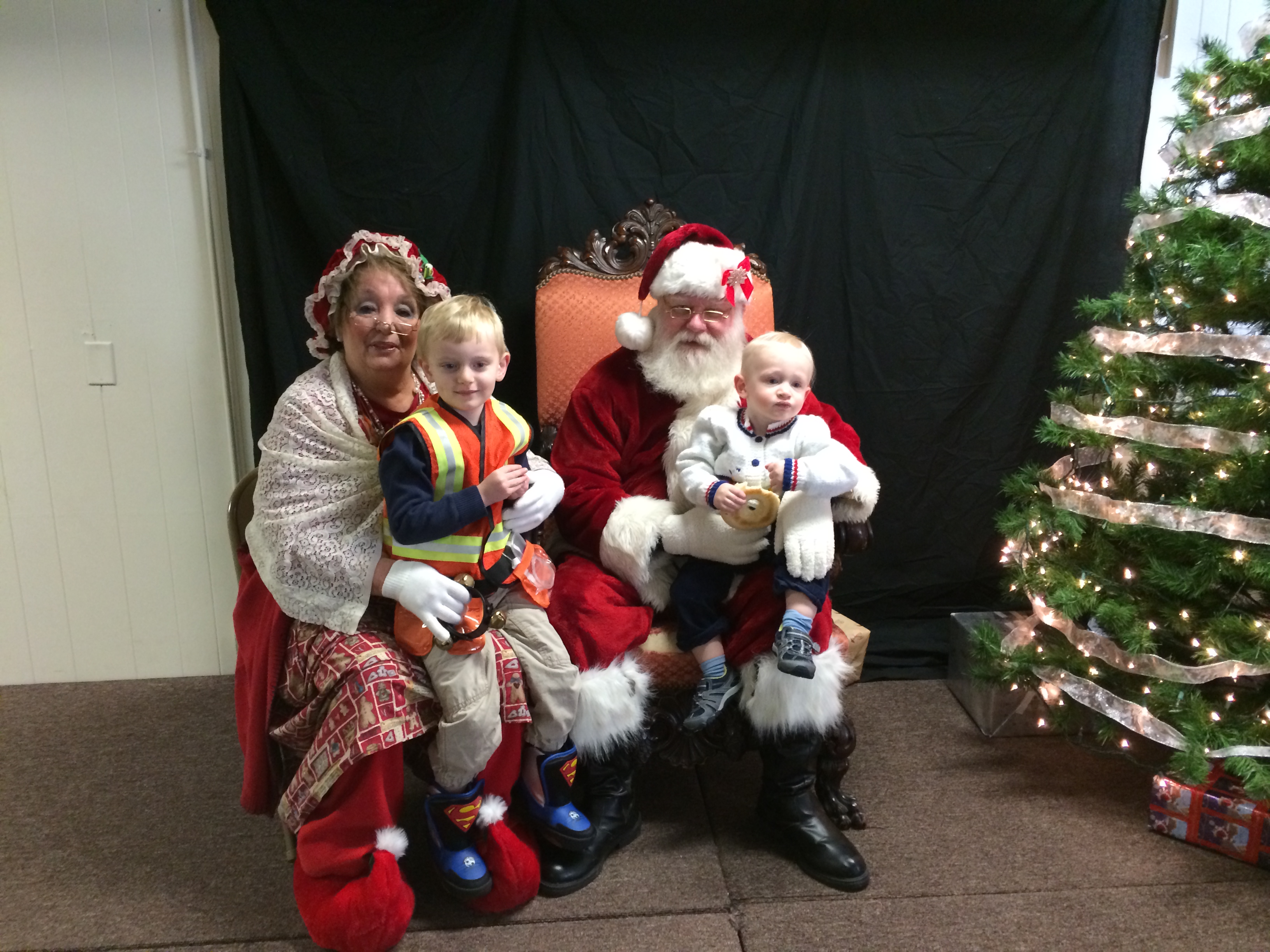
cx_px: 635
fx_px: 1101
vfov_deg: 46.8
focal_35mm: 30
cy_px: 476
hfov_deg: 60.0
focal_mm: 4.12
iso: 250
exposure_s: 1/30
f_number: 2.2
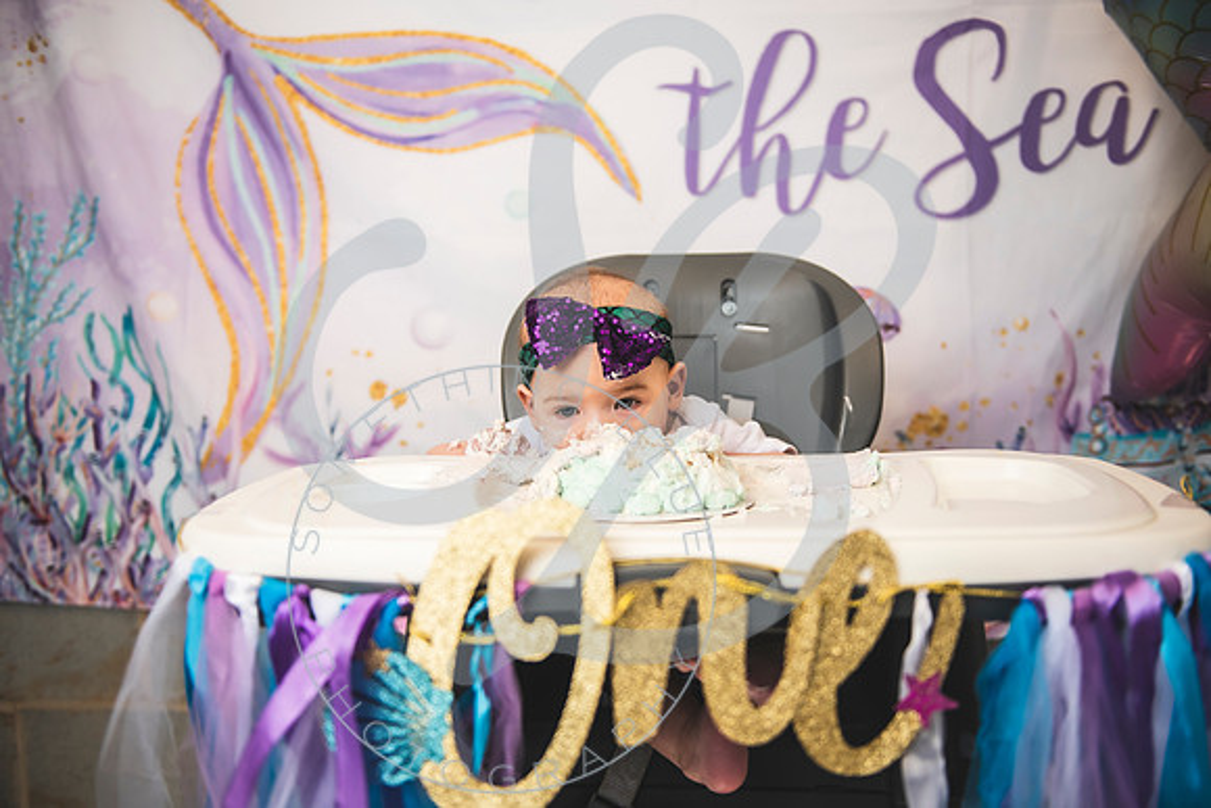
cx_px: 599
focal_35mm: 33
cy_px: 404
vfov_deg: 40.4
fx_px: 1098
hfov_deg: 57.7
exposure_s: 1/160
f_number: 2.8
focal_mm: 32
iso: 250
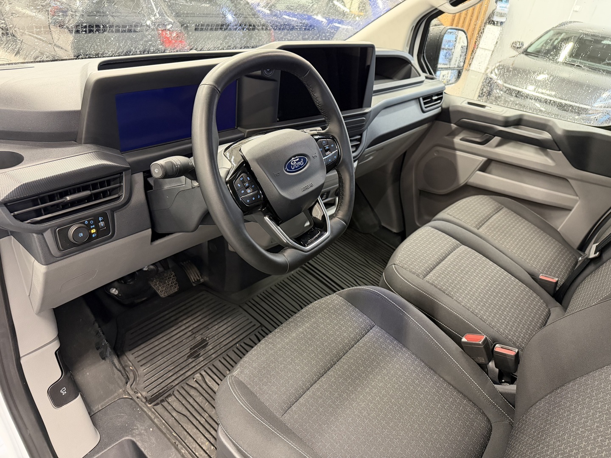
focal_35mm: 24
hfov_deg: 71.6
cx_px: 306
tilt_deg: -31.2
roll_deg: -8.6
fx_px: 424
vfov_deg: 56.8
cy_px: 229
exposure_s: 1/33
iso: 640
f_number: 1.78
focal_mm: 6.76
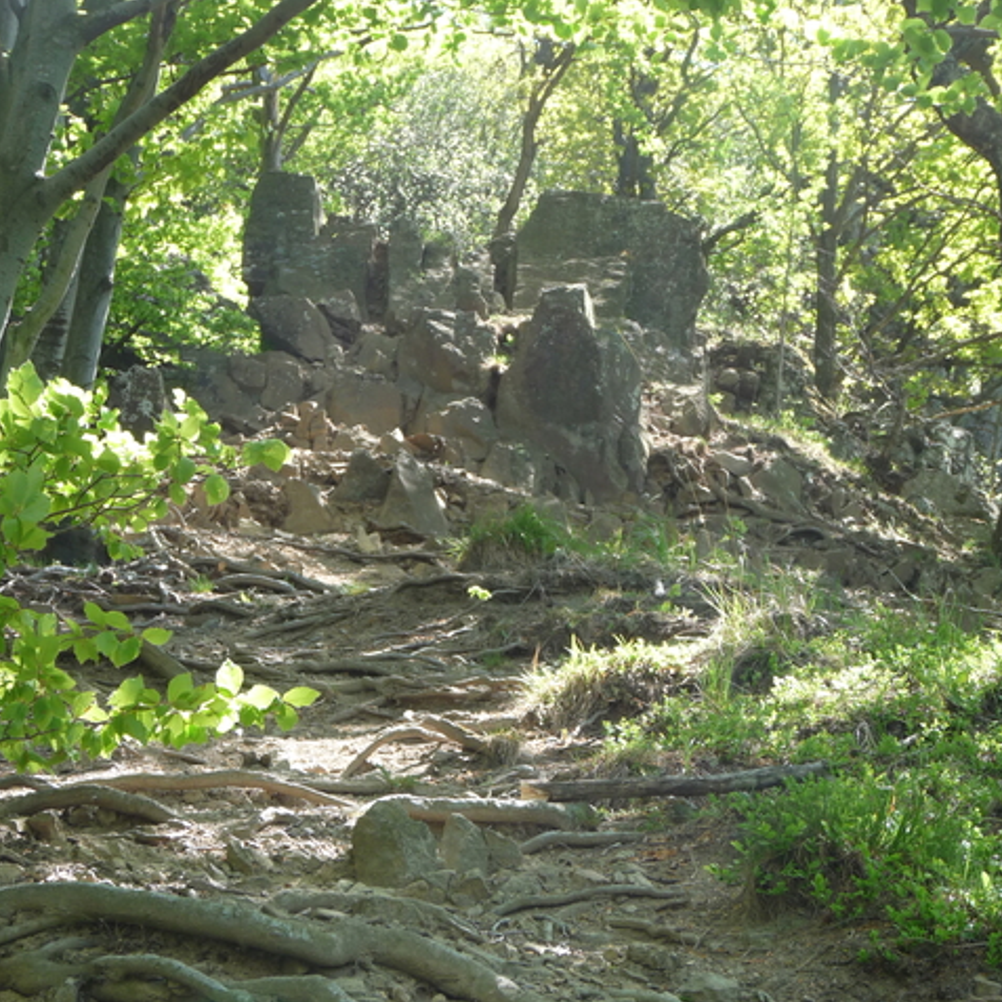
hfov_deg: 16.1
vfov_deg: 16.1
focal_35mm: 108
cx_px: 500
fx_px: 3537
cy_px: 611
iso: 100
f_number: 3.6
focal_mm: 16.1
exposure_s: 1/100
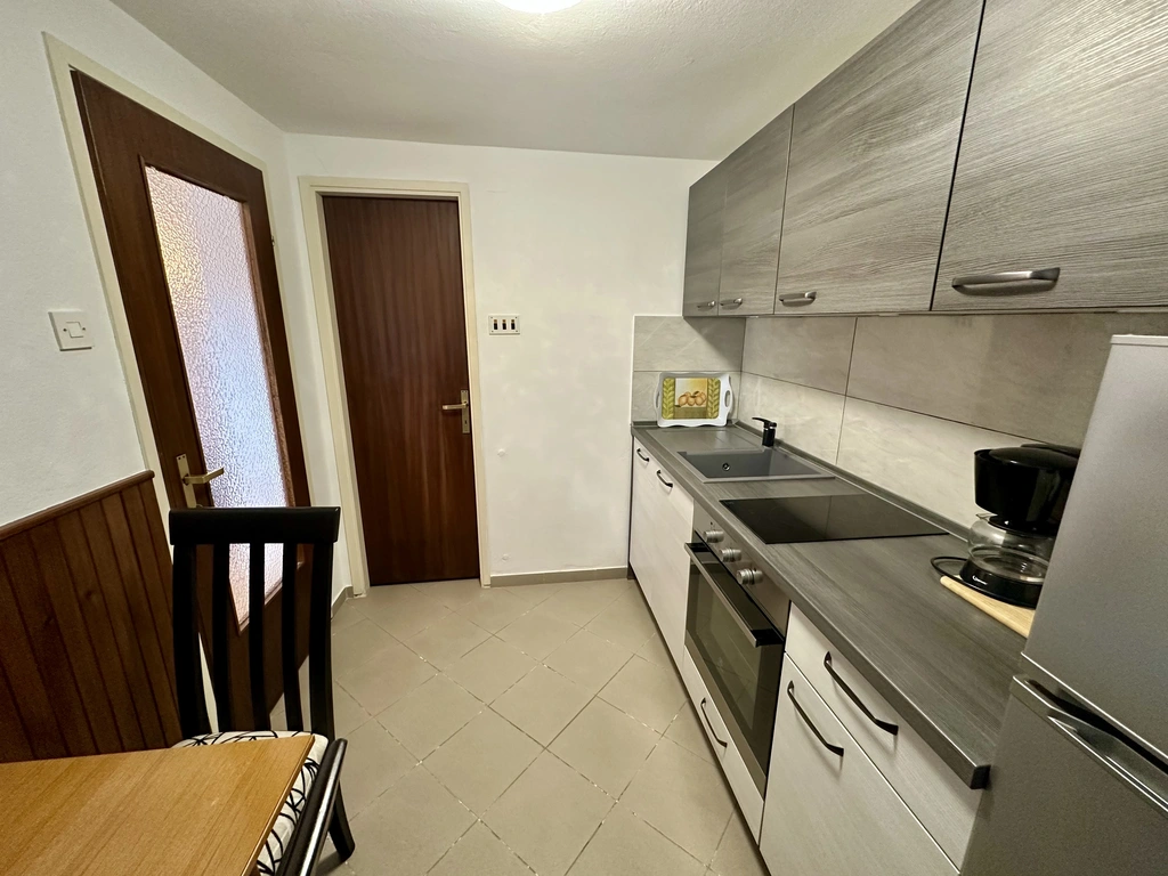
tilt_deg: -13.8
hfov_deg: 102.1
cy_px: 438
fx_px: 472
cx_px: 584
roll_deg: -0.6
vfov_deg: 85.7
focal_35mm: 14
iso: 320
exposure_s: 1/50
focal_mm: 2.22
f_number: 2.2
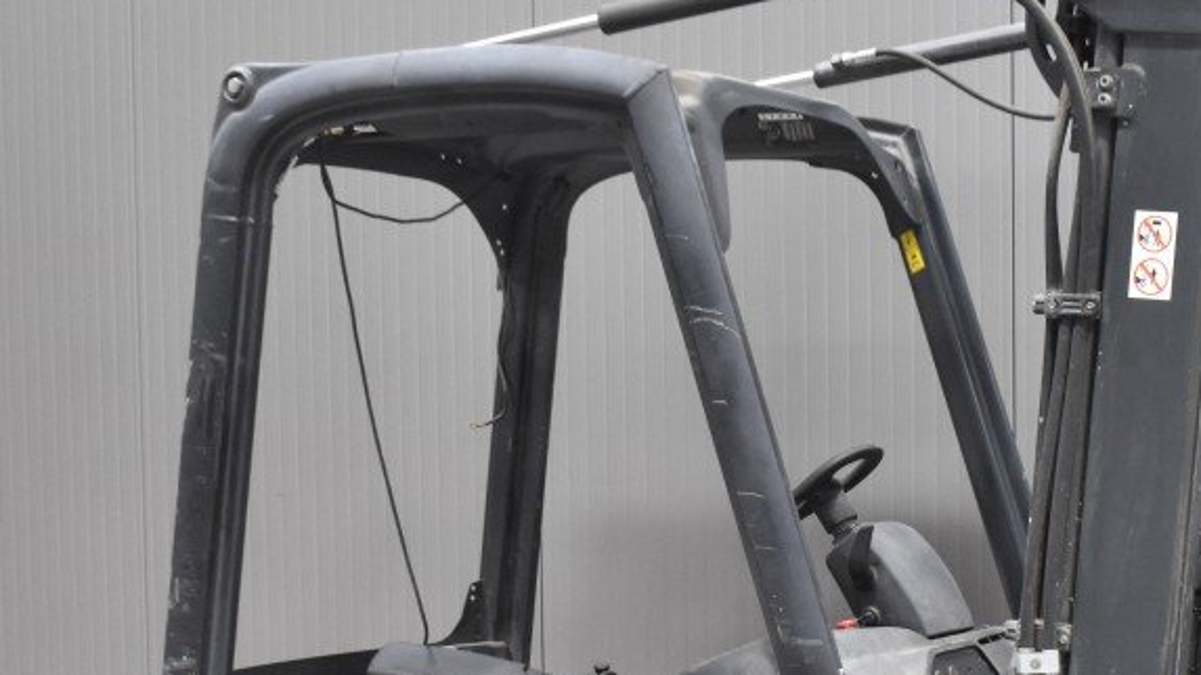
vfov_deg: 15.1
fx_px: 2515
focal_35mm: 79
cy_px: 639
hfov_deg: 26.6
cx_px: 853
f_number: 5
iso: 1600
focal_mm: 24
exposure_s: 1/25
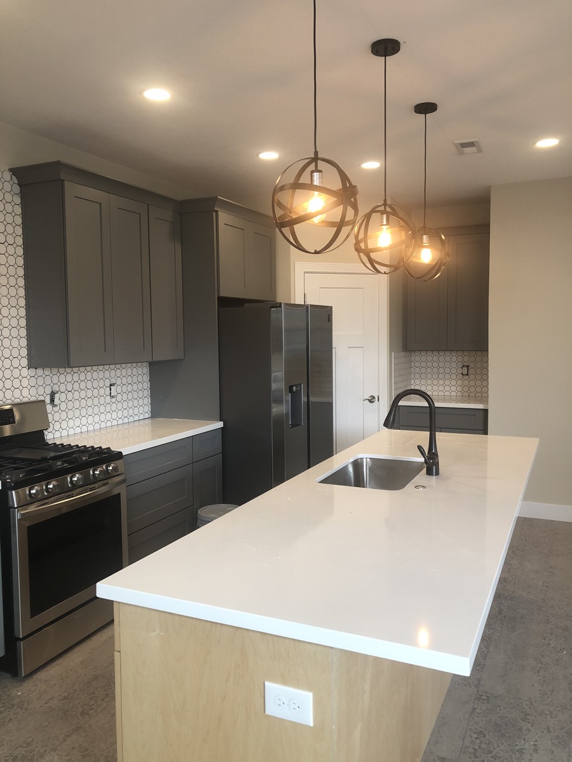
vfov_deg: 63.4
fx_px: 617
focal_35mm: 28
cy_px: 381
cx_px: 286
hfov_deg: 49.7
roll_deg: +2.9
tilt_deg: -3.8
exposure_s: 1/30
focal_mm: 3.99
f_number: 1.8
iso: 32
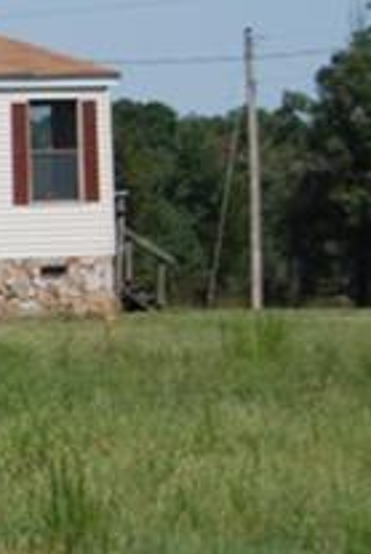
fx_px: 4336
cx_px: -803
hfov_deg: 4.7
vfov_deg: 7.3
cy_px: 229
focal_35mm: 281
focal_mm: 38
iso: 100
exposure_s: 1/640
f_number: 5
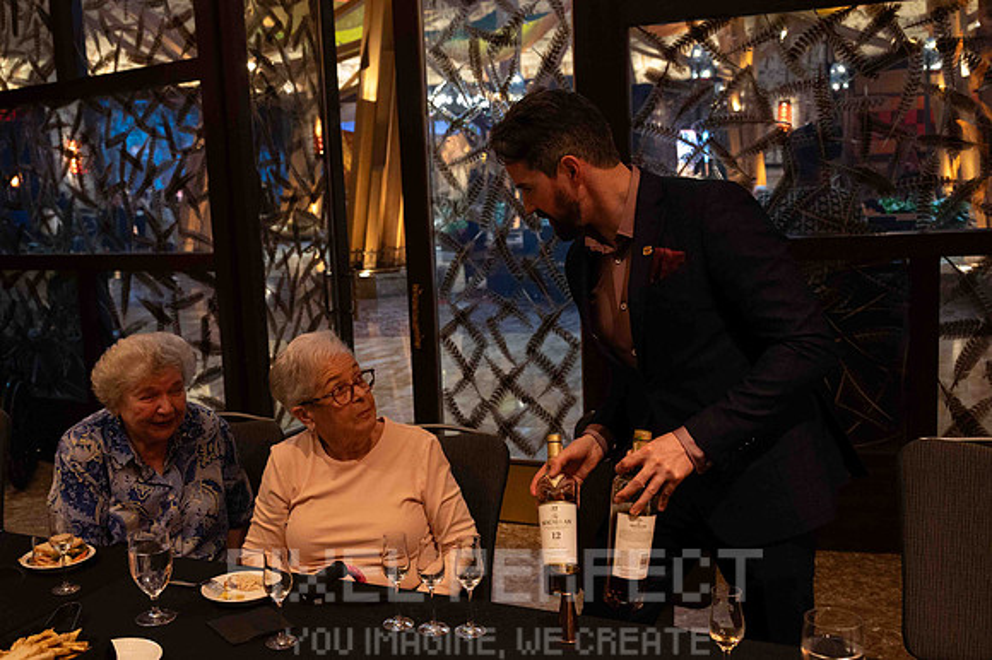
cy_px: 355
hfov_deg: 48.2
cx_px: 383
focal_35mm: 40
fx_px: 1099
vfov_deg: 33.4
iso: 6400
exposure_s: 1/60
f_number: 4.8
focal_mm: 32.5
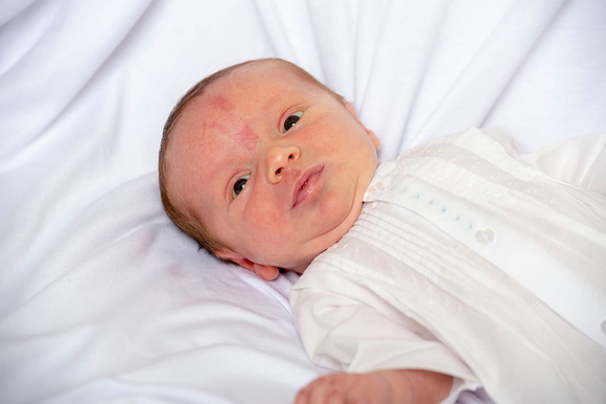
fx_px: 3196
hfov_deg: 10.8
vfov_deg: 7.2
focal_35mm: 190
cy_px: 202
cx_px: 303
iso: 200
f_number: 6.3
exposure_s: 1/160
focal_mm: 190
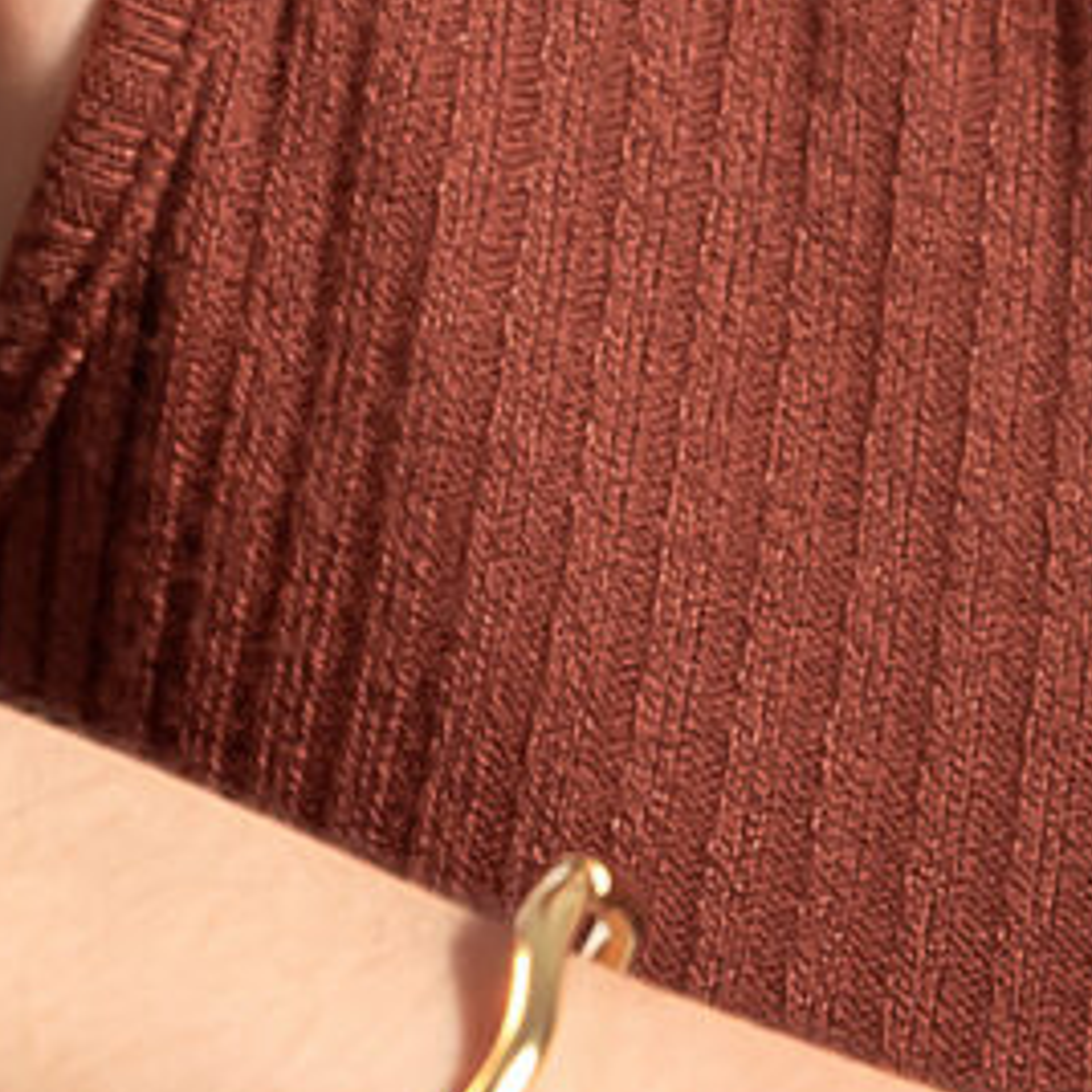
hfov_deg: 3.1
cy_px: 338
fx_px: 20272
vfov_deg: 3.1
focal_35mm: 568
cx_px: 1298
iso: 400
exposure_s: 1/200
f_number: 8
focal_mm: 70
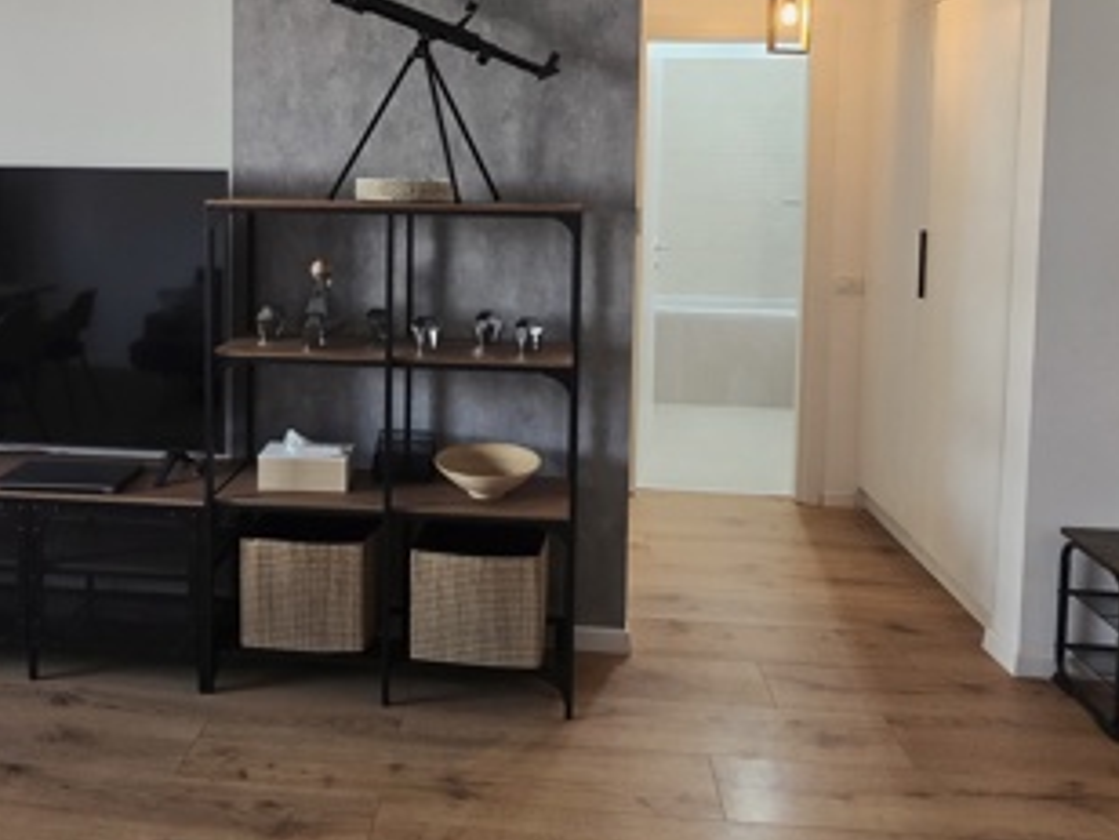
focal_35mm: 27
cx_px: 447
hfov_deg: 64.7
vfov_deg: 49.6
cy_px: 225
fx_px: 873
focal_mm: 2.2
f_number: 2.2
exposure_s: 1/60.2
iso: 250
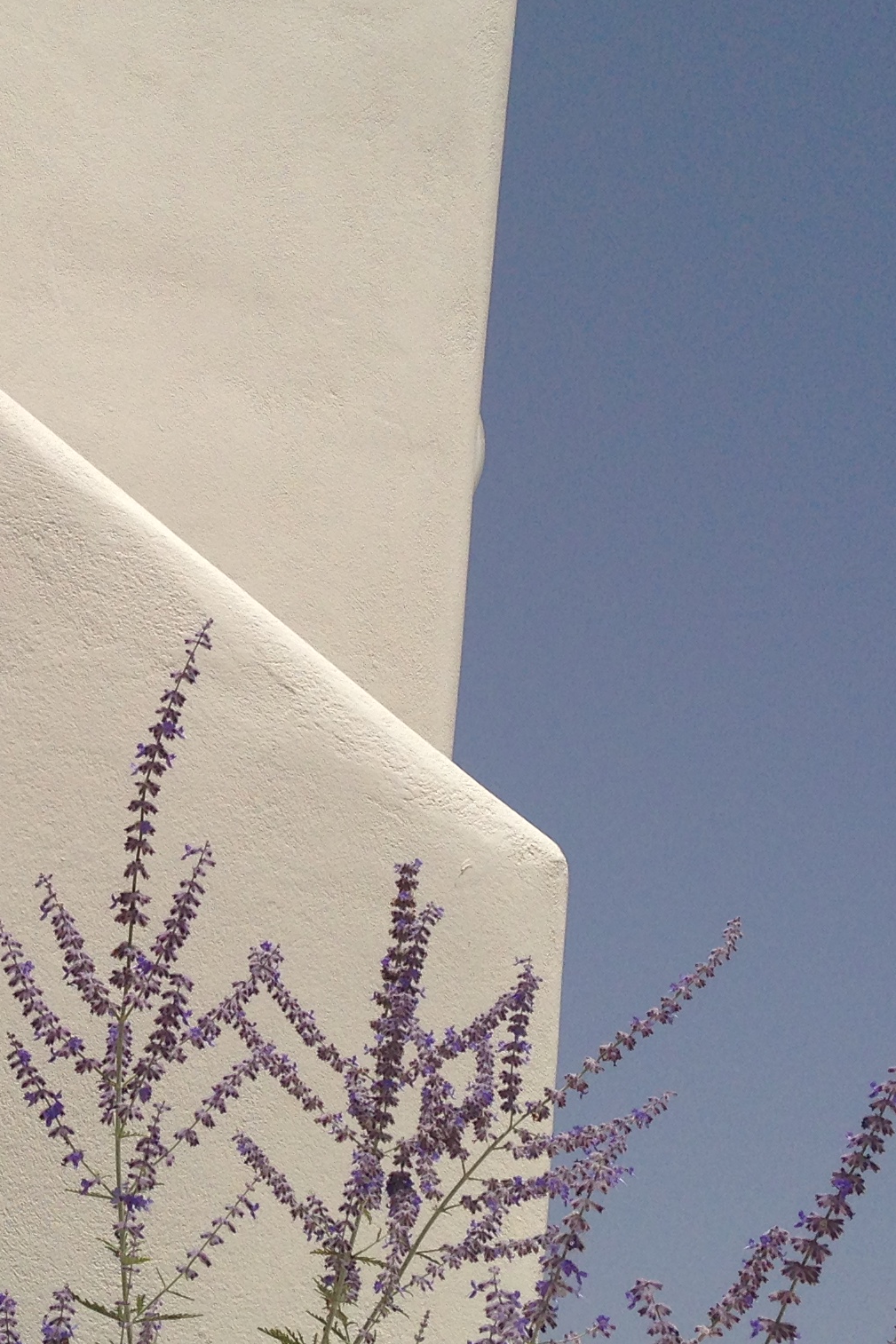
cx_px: -4
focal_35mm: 74
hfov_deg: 18.0
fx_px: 2763
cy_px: 627
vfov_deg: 27.3
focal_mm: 4.12
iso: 50
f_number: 2.4
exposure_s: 1/4525
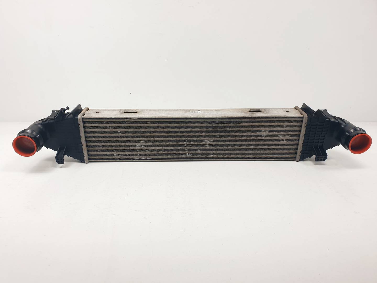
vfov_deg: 53.1
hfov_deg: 67.3
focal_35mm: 26
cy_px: 142
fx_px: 283
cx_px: 188
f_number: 2.4
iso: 50
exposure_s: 1/246
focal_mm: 4.3
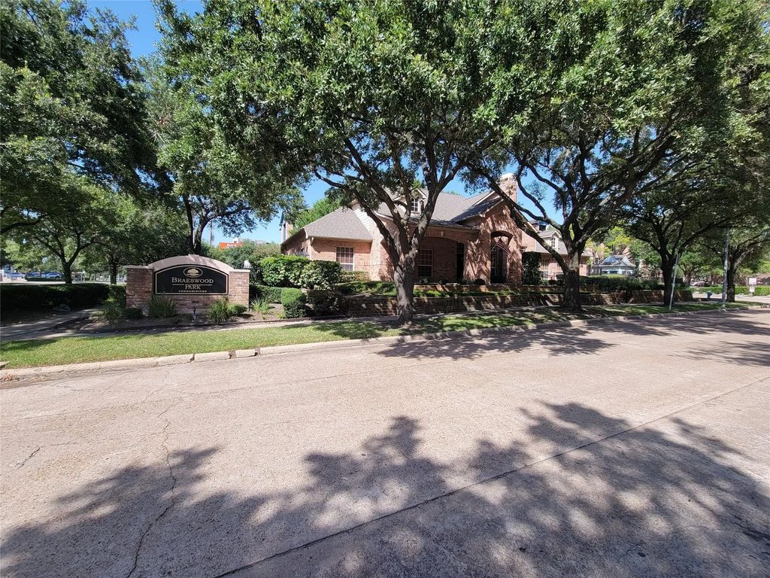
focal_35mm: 13
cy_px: 289
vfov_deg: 89.9
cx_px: 385
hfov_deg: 106.2
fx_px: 289
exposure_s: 1/705
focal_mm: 2.2
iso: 50
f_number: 2.2
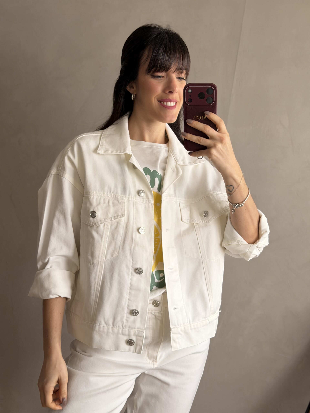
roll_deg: -6.9
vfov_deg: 39.7
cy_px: 206
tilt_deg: -13.6
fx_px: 573
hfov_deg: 30.3
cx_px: 155
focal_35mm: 48
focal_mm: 6.76
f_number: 1.78
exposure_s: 1/70
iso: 100
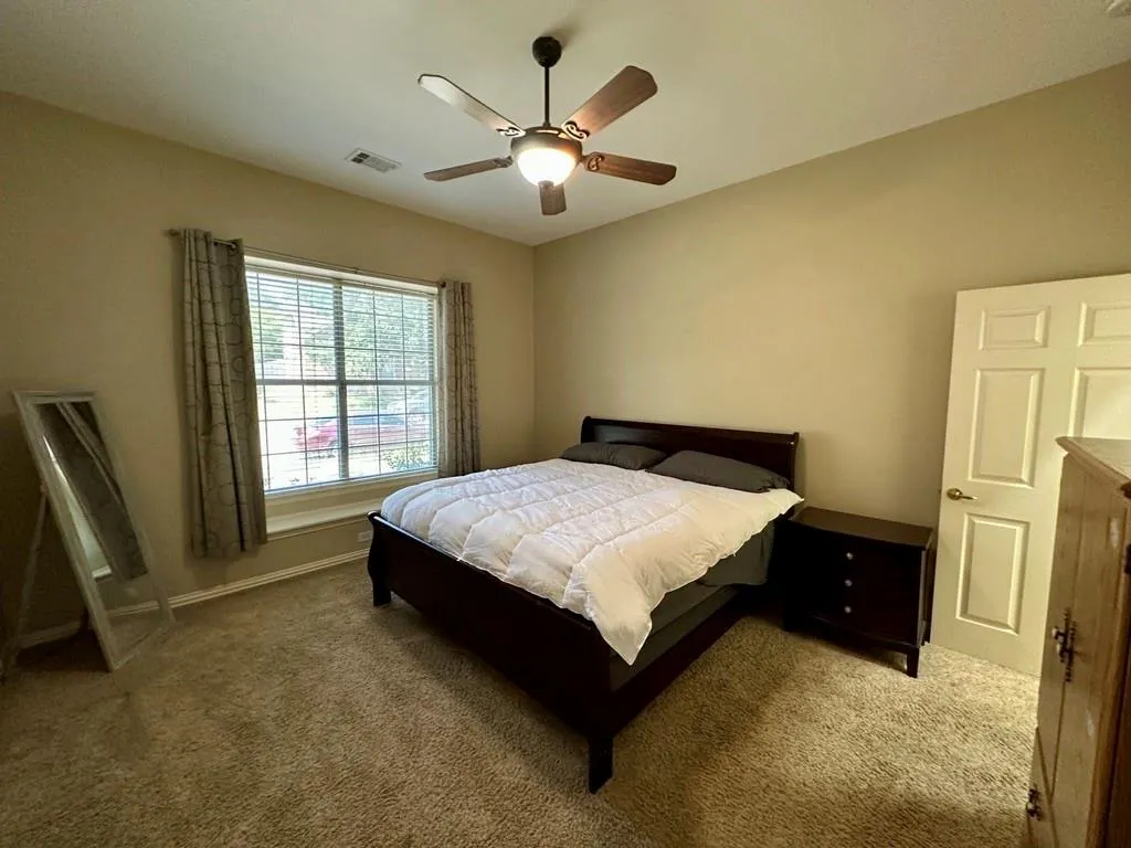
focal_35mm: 14
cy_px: 424
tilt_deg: -5.9
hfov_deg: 102.1
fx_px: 457
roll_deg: -0.4
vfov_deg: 85.7
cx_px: 566
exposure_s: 1/60
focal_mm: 2.22
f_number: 2.2
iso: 640
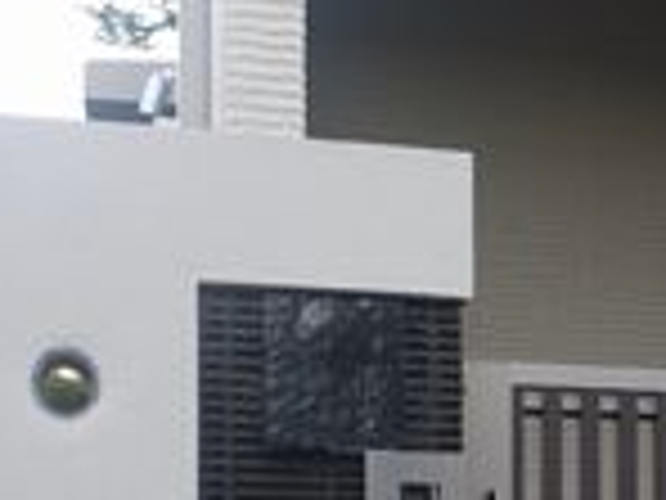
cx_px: 1008
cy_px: 628
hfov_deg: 15.0
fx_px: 2347
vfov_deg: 11.8
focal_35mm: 122
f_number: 4
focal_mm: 18
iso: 100
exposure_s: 1/50
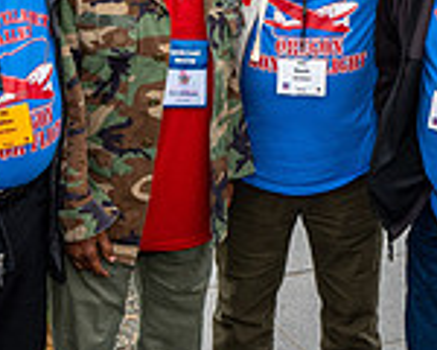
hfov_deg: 22.0
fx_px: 1125
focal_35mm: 87
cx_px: 218
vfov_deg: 17.3
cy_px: 0
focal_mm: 24
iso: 1400
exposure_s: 1/640
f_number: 8
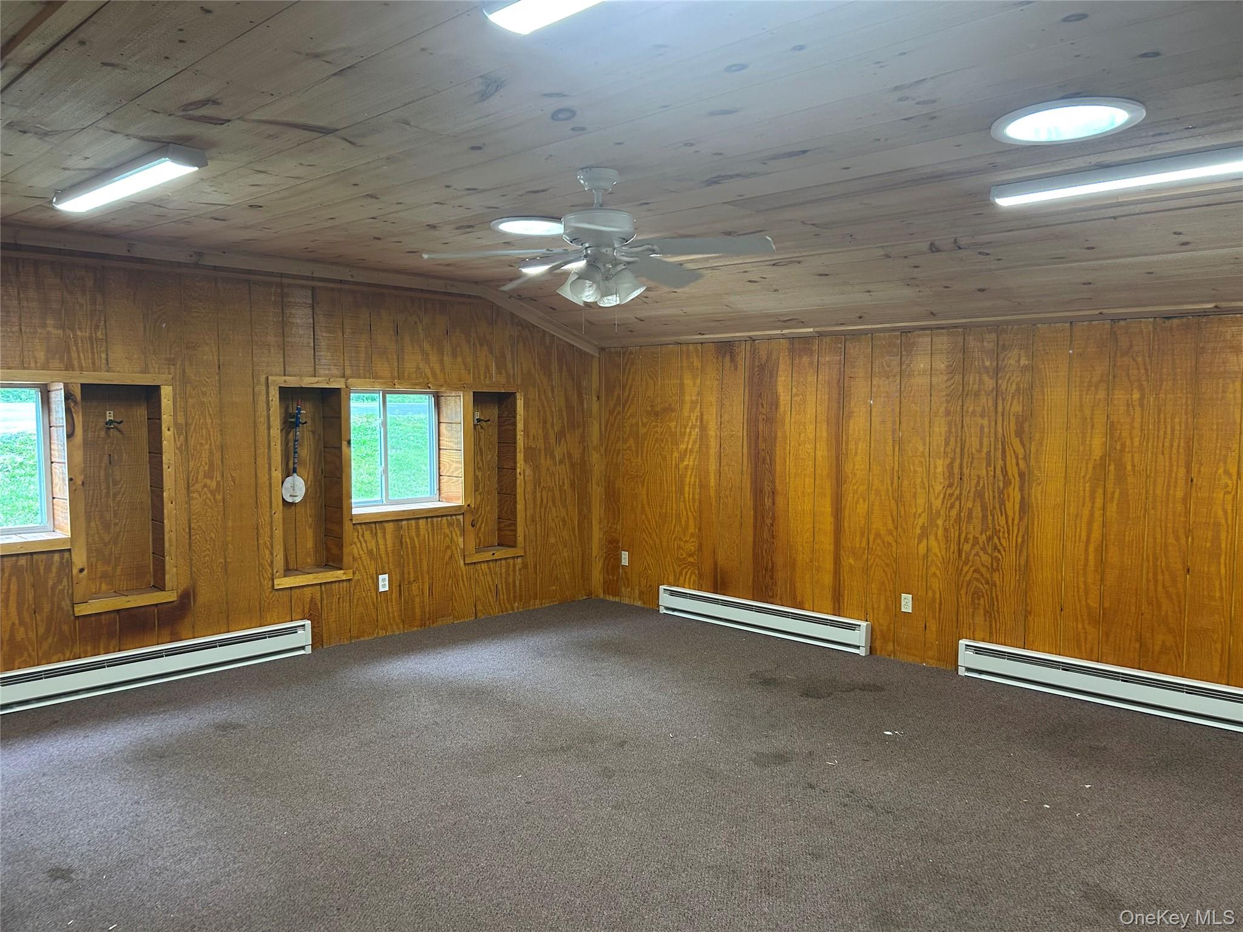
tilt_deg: -5.0
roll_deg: +0.1
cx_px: 622
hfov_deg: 67.3
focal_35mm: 26
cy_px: 466
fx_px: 934
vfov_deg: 53.1
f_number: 1.5
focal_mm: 5.7
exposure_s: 1/60
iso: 160
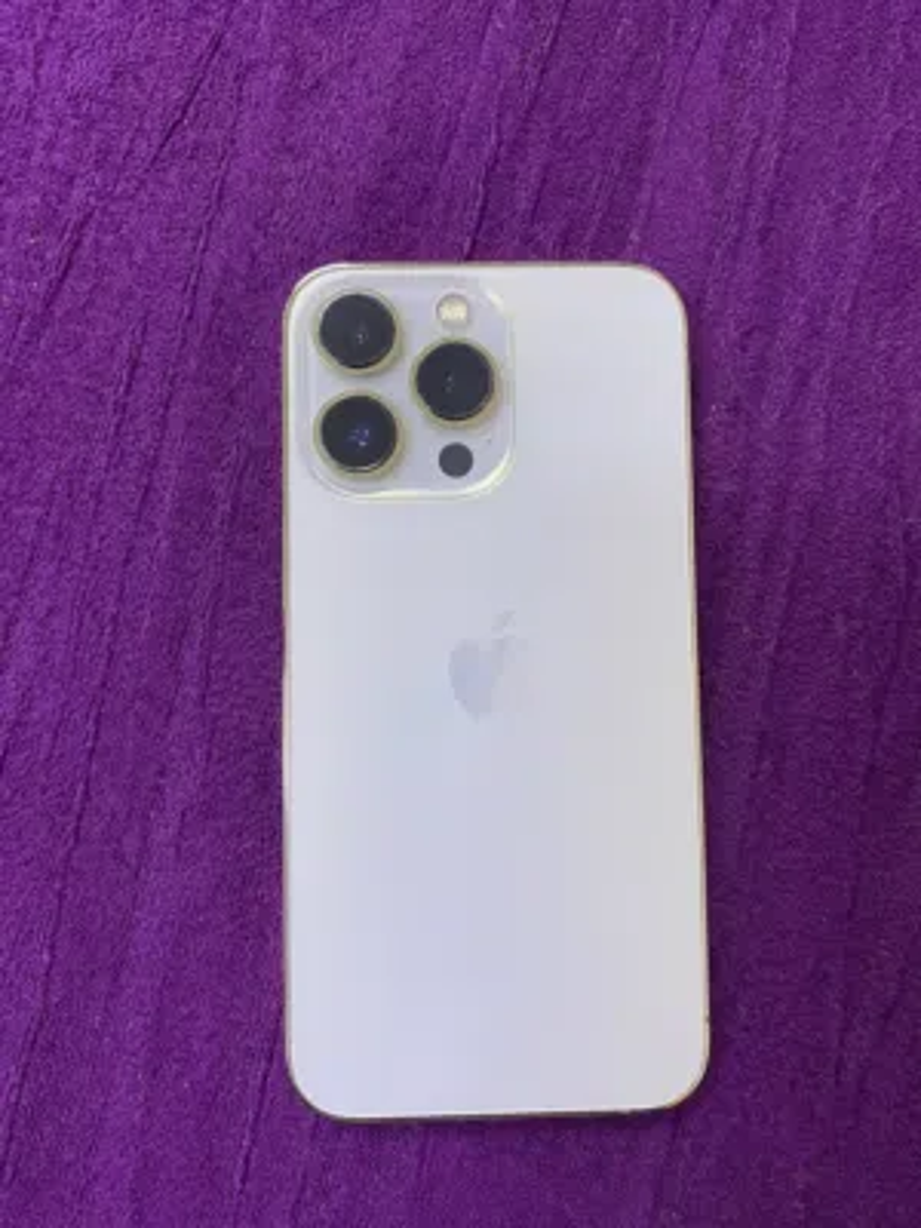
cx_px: 460
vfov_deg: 67.3
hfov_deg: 53.1
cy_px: 614
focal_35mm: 26
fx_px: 922
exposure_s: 1/50
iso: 160
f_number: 1.8
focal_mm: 4.25
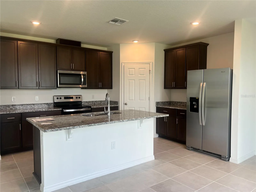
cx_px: 128
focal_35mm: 26
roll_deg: +0.2
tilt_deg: -2.7
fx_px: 192
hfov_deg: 67.3
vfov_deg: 53.1
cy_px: 96
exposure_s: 1/120
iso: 32
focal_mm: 5.7
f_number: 1.5
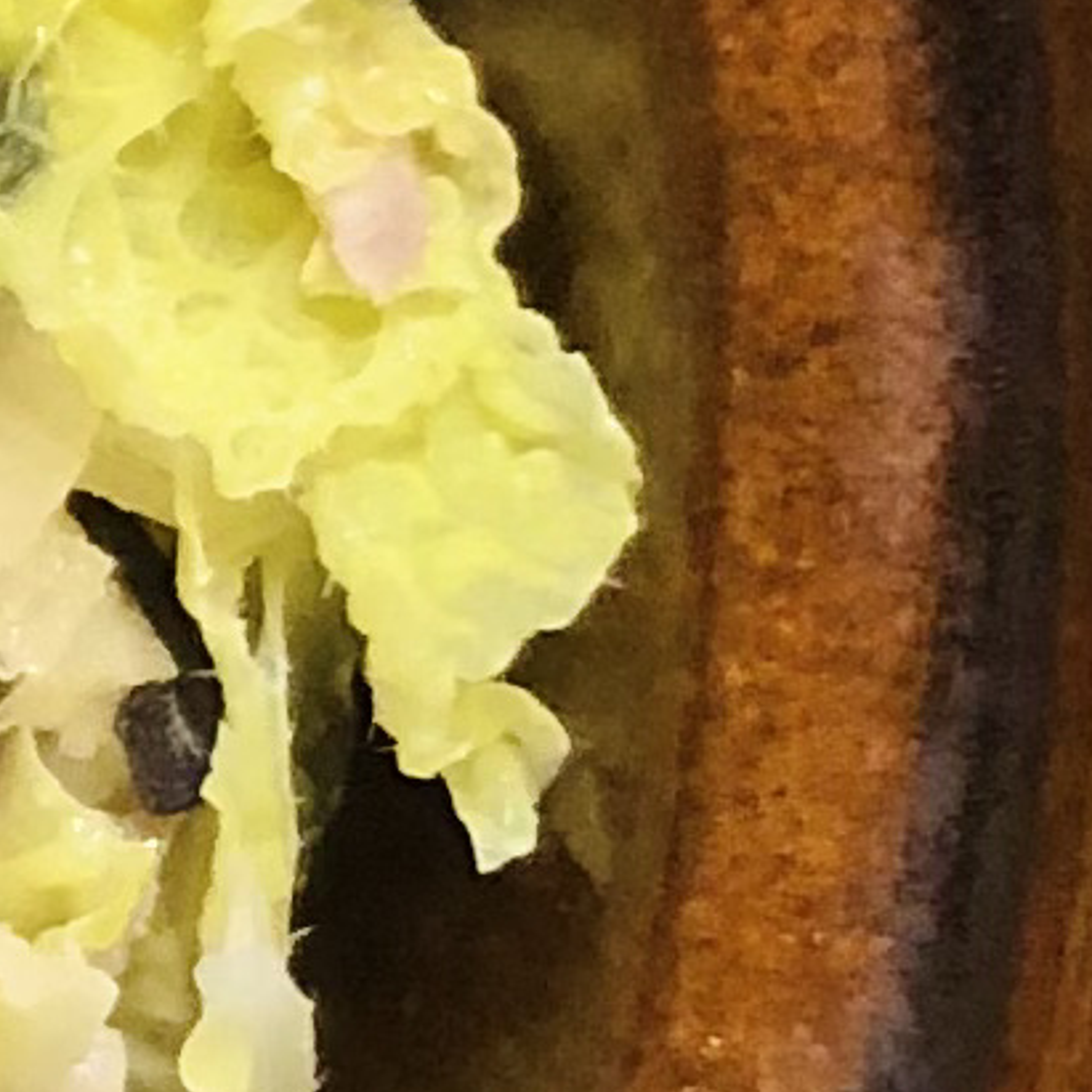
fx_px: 8673
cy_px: 151
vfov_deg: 7.2
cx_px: -2067
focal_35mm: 243
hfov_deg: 6.6
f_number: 1.8
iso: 64
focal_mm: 3.99
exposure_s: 1/15
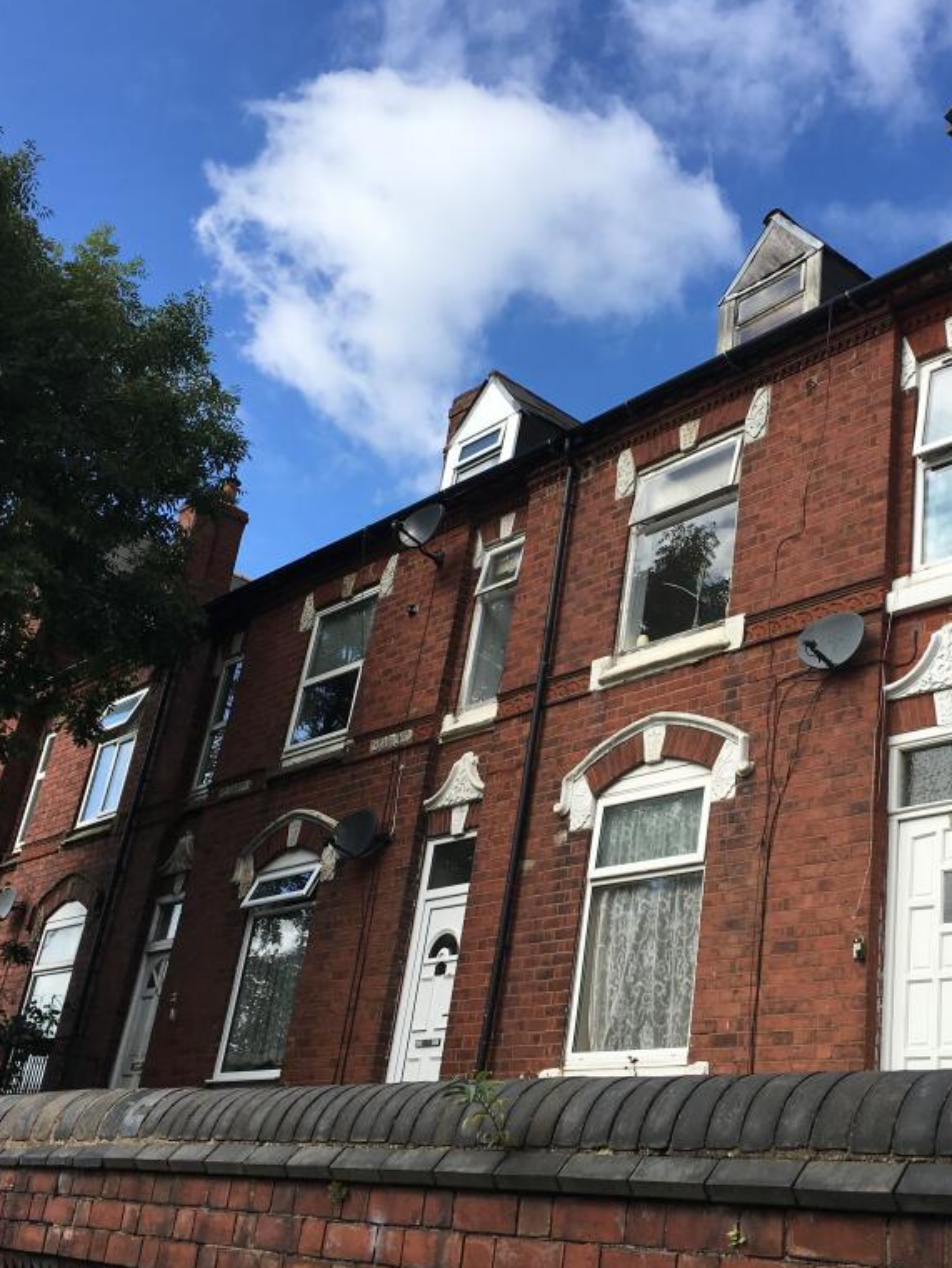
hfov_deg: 36.4
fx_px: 1430
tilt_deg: +25.4
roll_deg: -6.8
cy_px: 632
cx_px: 650
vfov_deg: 47.9
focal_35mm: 39
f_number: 2.2
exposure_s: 1/1451
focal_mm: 4.15
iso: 25
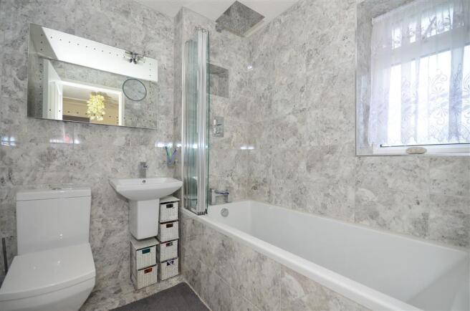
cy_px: 156
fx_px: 195
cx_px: 235
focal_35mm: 15
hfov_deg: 100.5
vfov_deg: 77.0
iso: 200
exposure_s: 1/50
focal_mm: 10
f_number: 7.1
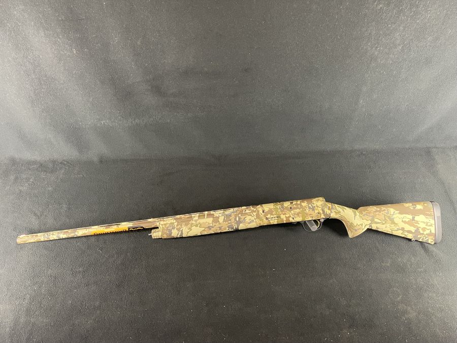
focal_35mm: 25
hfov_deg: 69.4
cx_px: 228
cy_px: 172
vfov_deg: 54.9
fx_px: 330
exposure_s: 1/60
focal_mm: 5.1
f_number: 1.6
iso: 500
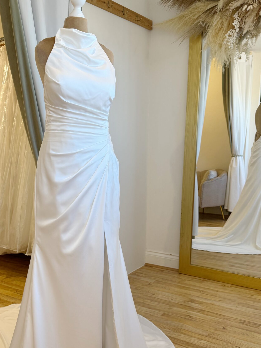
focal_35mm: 37
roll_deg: +1.5
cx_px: 82
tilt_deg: -11.1
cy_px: 213
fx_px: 372
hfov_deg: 38.1
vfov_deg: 49.8
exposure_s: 1/100
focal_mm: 6.76
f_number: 1.78
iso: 80
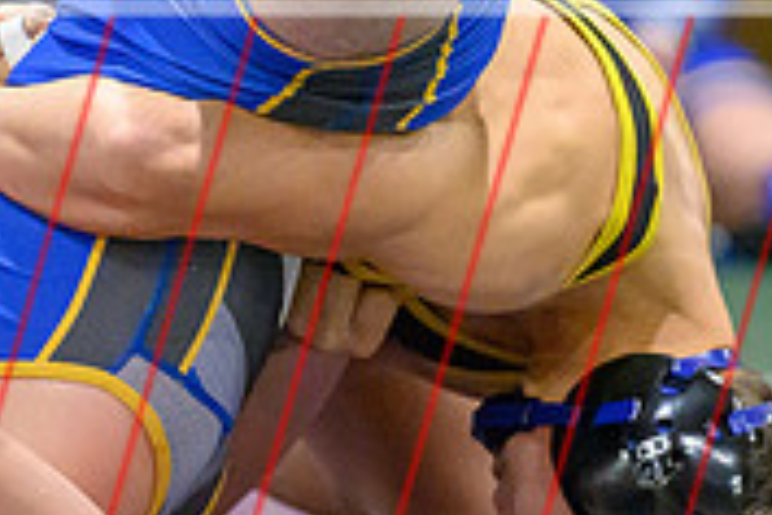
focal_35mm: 725
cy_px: 100
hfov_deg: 2.8
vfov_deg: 1.9
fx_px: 15546
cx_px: 66
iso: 12800
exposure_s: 1/800
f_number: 2.8
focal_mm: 185
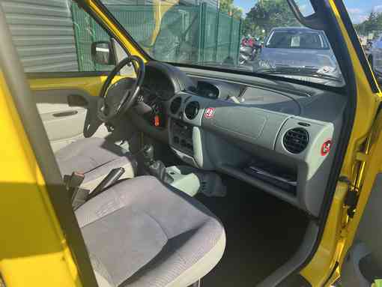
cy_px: 144
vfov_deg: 53.1
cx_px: 191
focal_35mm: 26
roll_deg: -1.0
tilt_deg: -21.5
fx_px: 287
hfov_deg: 67.3
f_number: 1.5
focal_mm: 5.7
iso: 50
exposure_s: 1/1209
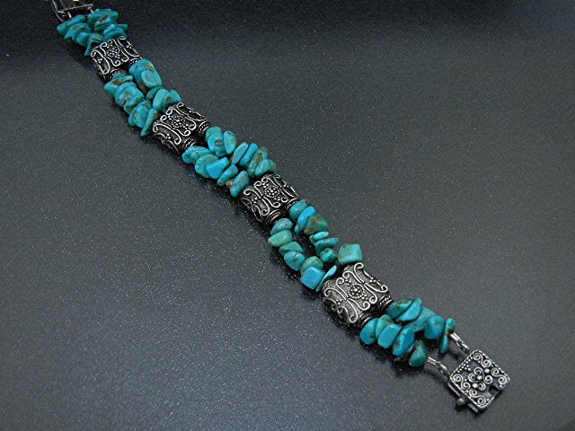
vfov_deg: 32.2
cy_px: 216
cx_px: 288
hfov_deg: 42.1
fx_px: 747
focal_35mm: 45
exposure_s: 1/30
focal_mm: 8.1
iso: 800
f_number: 7.6
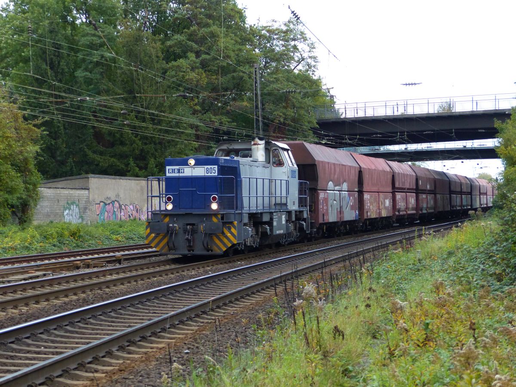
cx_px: 258
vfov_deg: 16.6
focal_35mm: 89
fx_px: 1327
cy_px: 194
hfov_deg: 22.0
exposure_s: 1/500
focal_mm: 16
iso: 320
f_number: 2.8
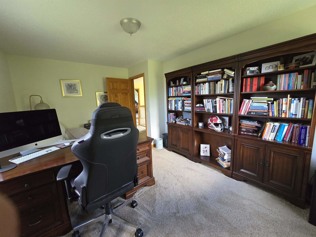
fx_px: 119
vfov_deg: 89.9
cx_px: 158
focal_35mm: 13
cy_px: 118
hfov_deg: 106.2
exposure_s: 1/60
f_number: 2.2
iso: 500
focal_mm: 2.2
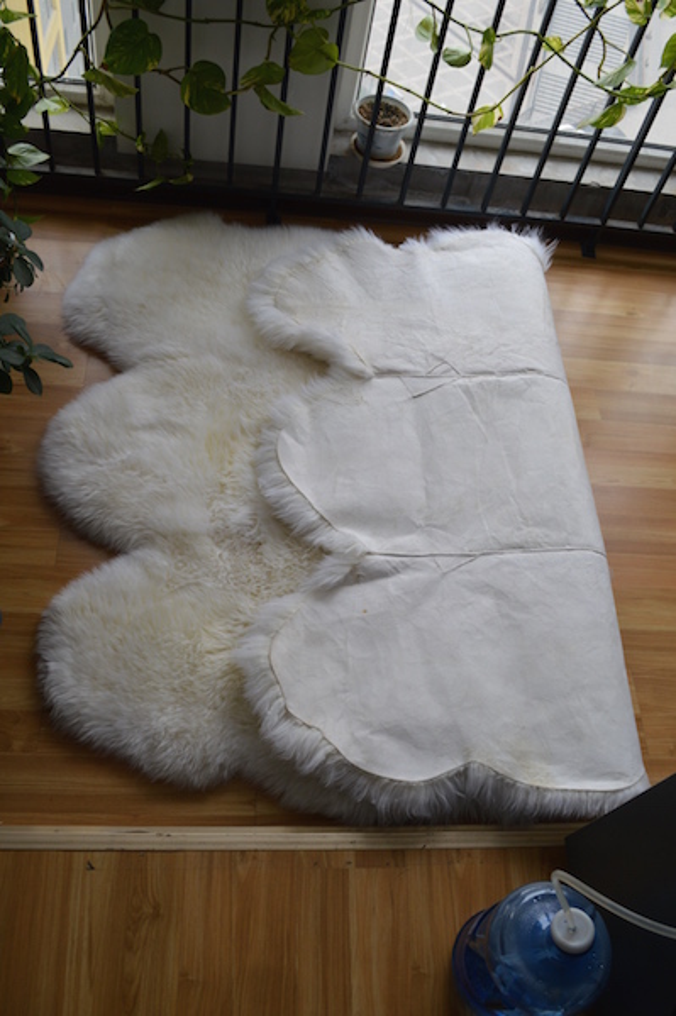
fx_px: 846
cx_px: 338
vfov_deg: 62.0
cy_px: 508
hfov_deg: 43.5
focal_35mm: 30
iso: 320
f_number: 5.6
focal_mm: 20
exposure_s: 1/125
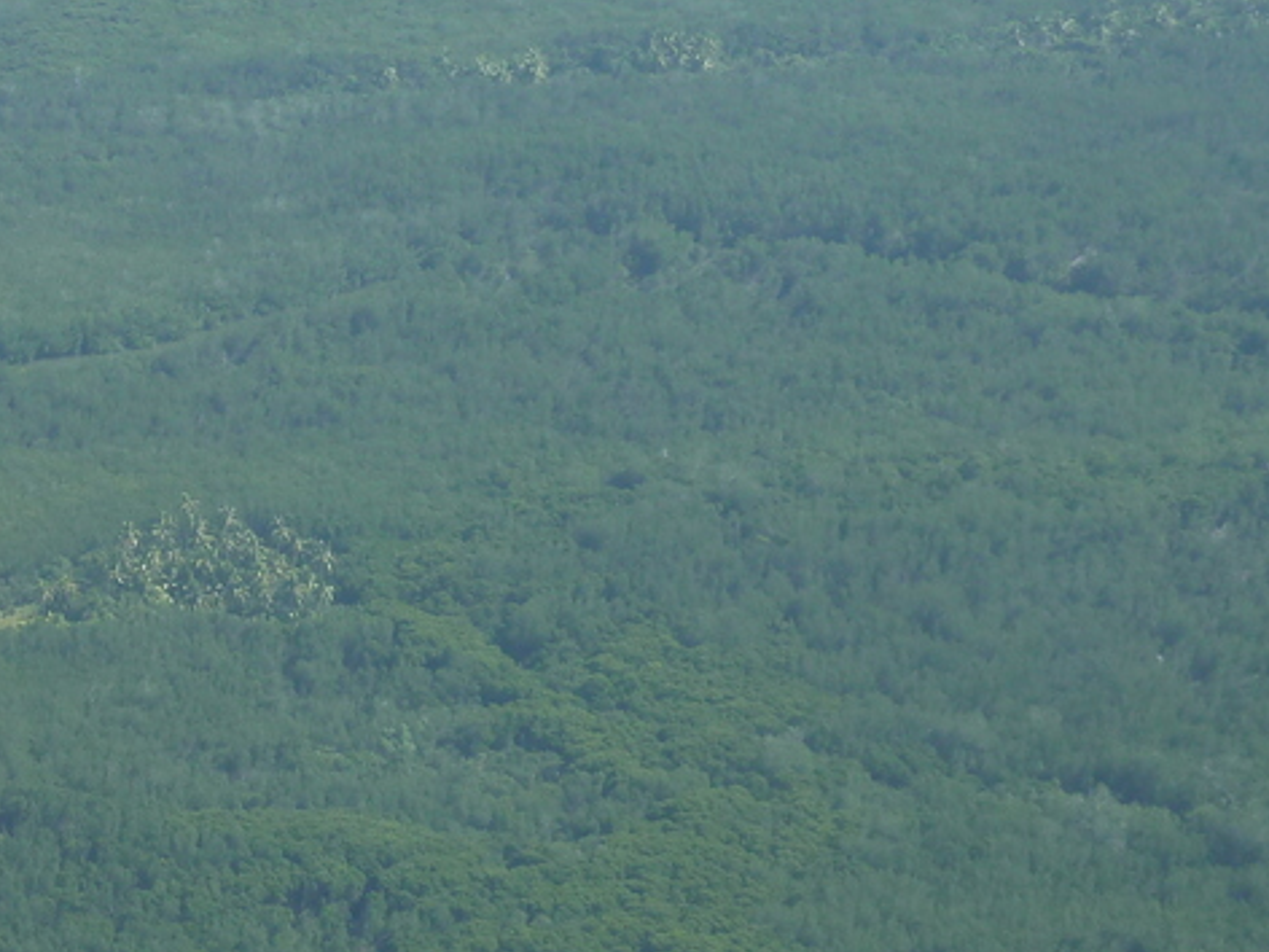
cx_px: -263
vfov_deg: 8.1
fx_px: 6709
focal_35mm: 183
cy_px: 288
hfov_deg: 10.6
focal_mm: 11.9
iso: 80
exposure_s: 1/250
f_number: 4.1
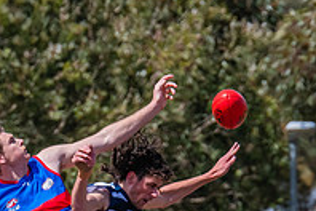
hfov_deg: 1.5
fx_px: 12463
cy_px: 244
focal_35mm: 1420
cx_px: 29
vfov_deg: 1.0
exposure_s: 1/1600
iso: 800
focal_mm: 420
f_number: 8
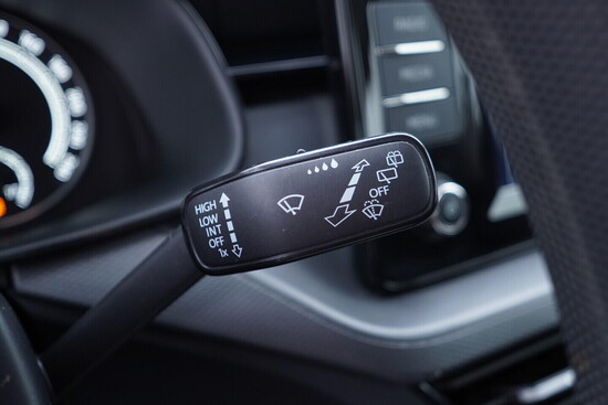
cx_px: 304
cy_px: 202
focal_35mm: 36
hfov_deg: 53.1
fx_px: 608
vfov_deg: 36.9
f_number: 2.8
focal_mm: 24
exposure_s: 1/40
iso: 400
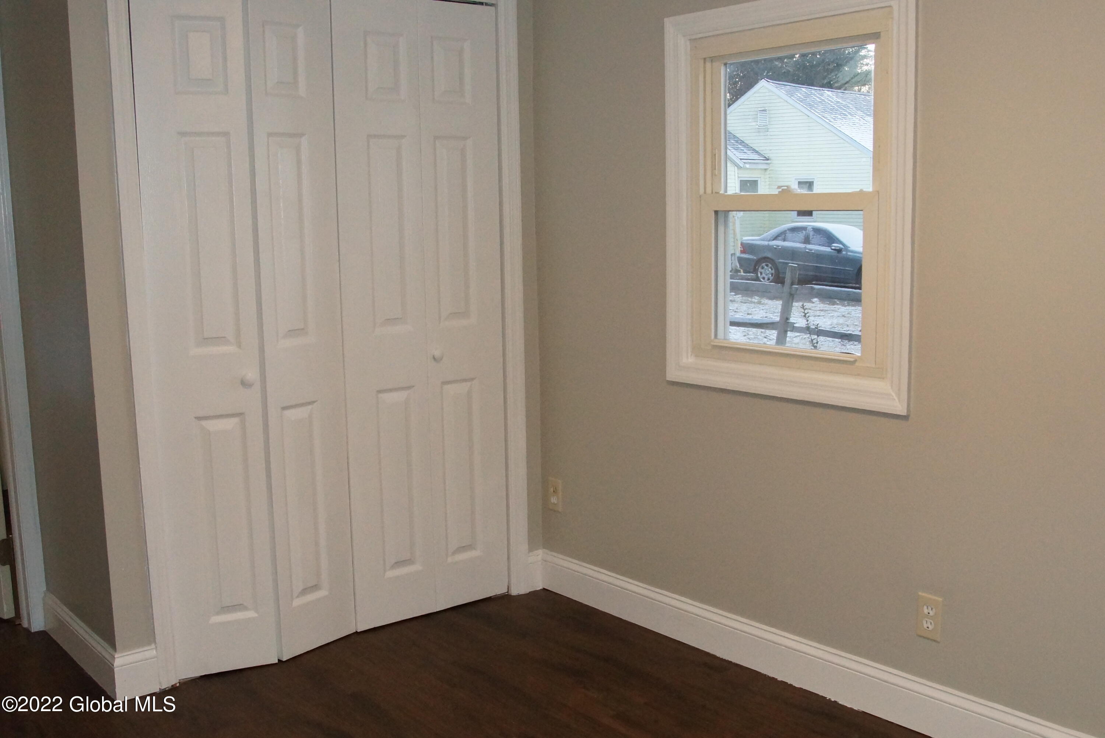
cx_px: 552
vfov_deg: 36.9
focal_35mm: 36
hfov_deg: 53.1
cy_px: 369
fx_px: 1105
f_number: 5
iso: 1600
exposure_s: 1/100
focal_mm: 17
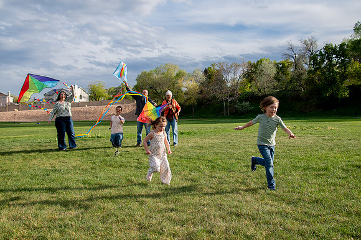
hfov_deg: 50.3
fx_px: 384
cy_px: 113
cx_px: 187
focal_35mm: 38
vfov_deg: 34.7
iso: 200
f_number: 5
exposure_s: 1/1000
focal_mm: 30
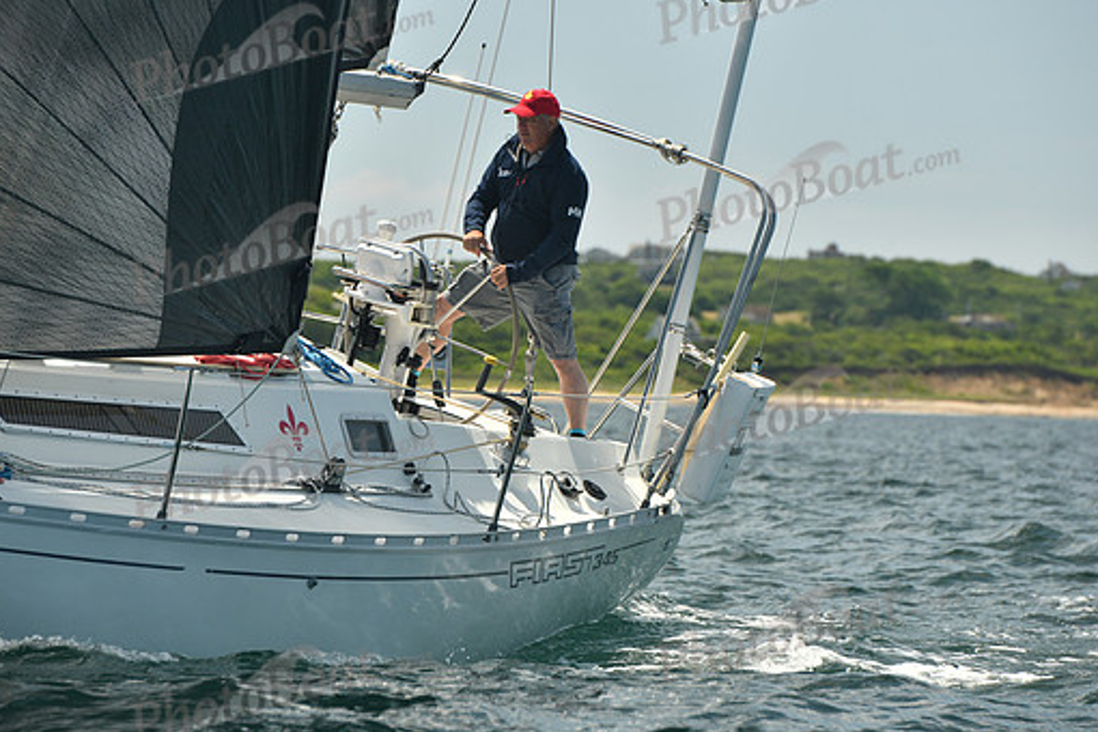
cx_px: 547
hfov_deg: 9.5
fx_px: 6587
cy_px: 328
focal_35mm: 216
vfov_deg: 6.4
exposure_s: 1/640
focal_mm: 190
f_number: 6.3
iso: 320
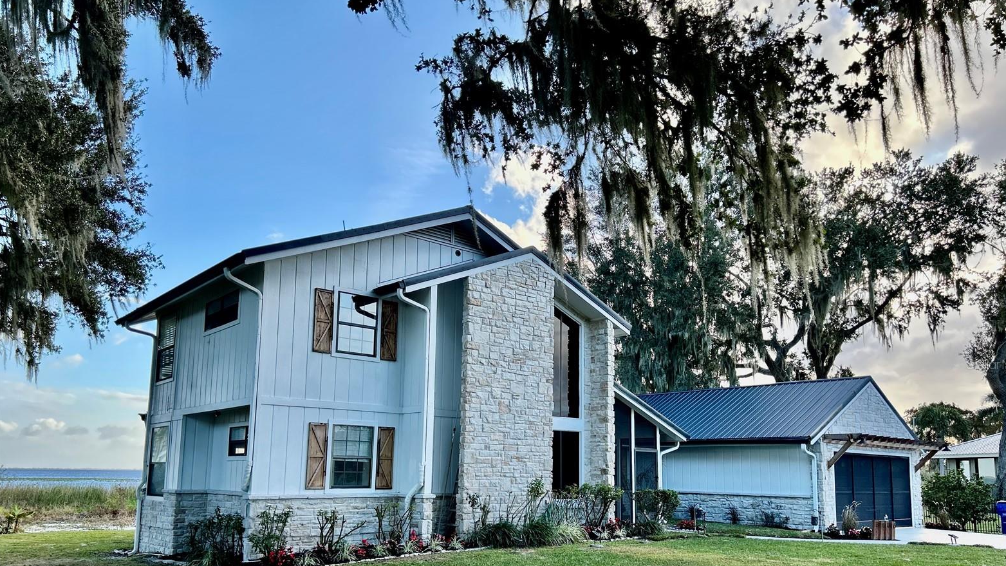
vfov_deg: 39.8
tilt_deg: +10.5
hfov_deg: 66.1
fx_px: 774
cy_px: 364
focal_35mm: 29
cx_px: 512
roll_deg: +0.0
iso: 50
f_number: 1.5
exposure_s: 1/873
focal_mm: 5.7
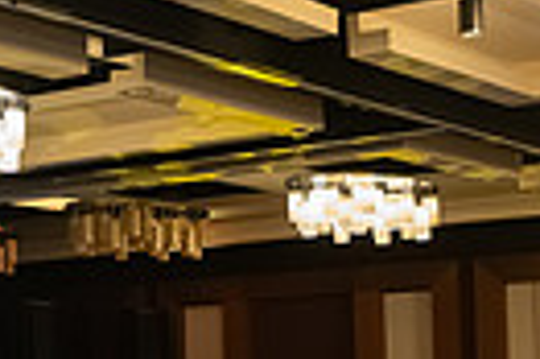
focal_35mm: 121
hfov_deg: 15.4
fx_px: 1813
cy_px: 353
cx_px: -305
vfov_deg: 11.2
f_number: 2.8
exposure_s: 1/400
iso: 8000
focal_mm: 26.5
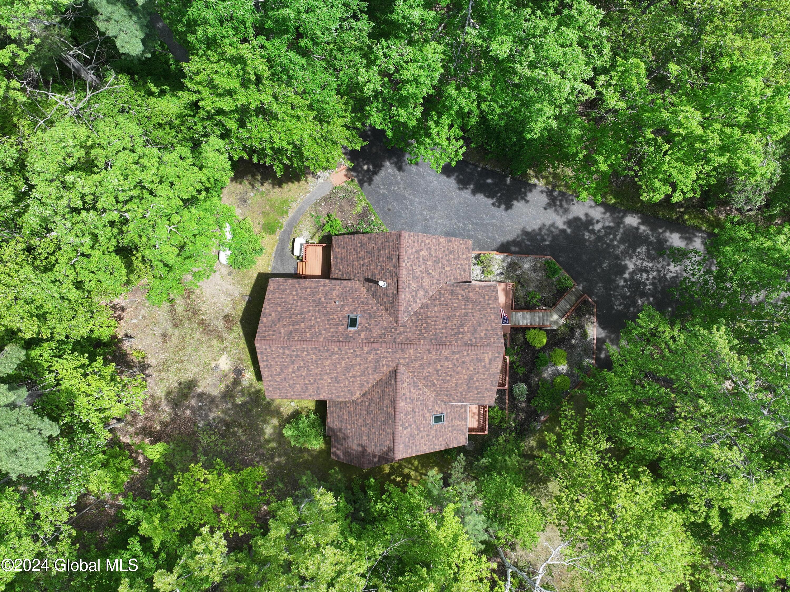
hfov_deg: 71.6
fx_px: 547
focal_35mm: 24
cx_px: 395
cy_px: 296
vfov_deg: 56.8
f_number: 2.8
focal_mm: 12.29
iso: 100
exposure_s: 1/640
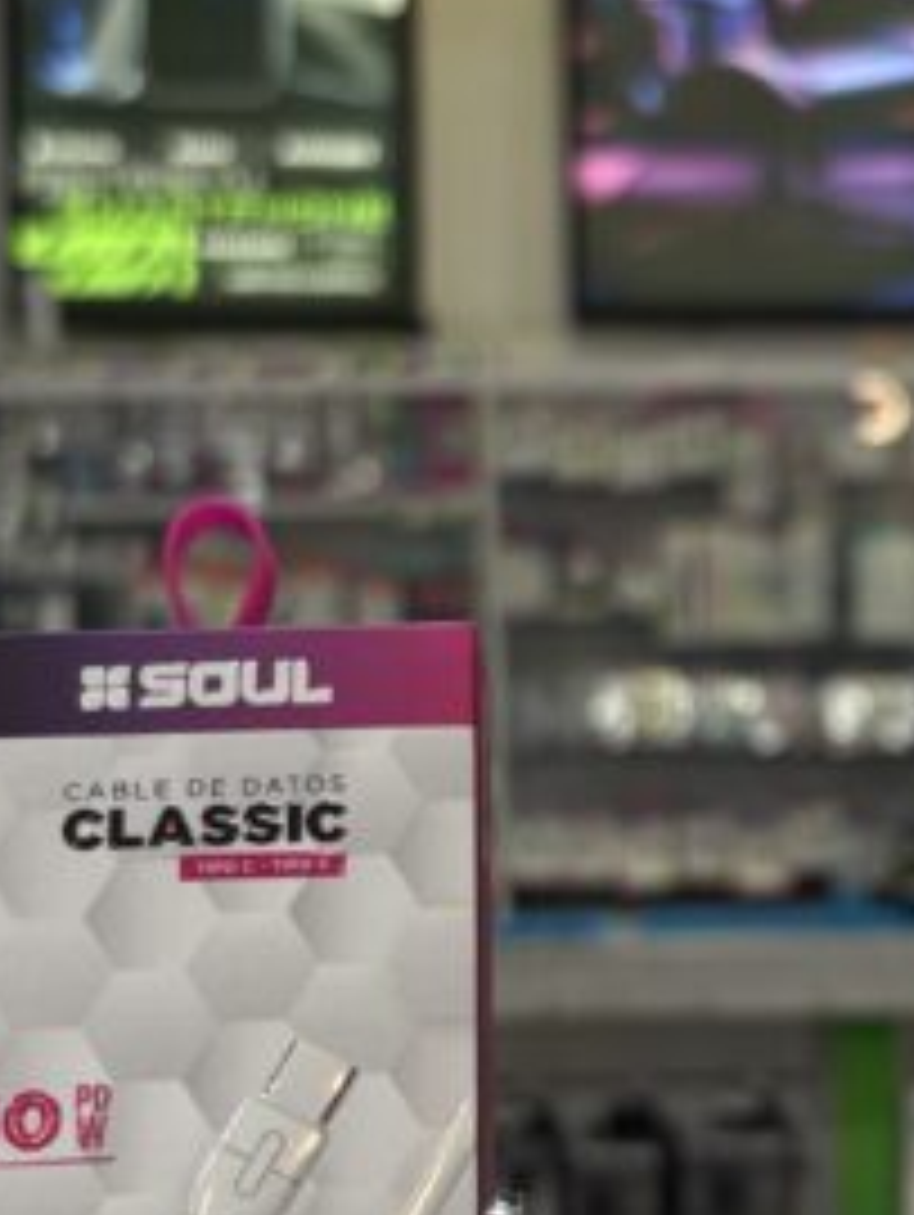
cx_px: 928
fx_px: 2707
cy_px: 882
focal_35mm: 77
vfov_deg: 25.1
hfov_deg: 18.6
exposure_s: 1/100
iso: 100
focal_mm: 5.96
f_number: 1.6
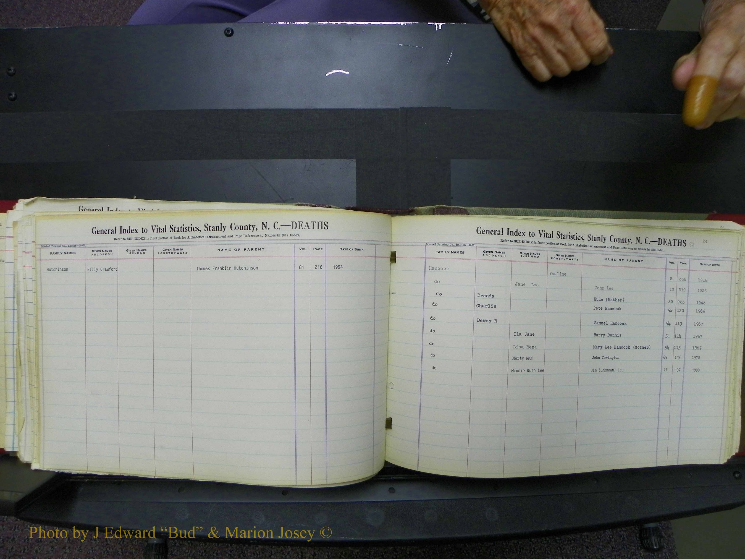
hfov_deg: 65.3
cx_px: 377
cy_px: 277
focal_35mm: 27
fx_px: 581
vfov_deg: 51.4
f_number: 2.8
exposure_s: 1/30
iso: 100
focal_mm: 4.6
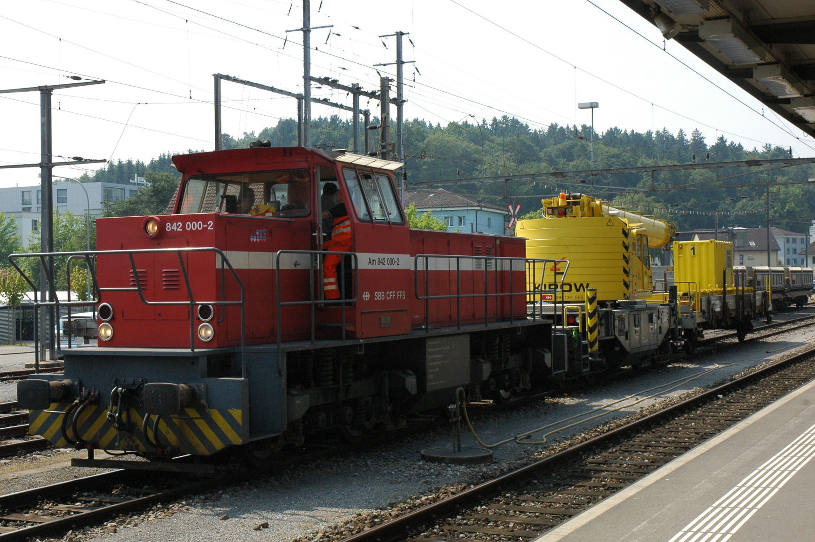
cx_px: 385
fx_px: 1267
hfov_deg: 35.7
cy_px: 258
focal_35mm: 56
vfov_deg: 24.1
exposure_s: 1/400
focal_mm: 34
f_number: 10
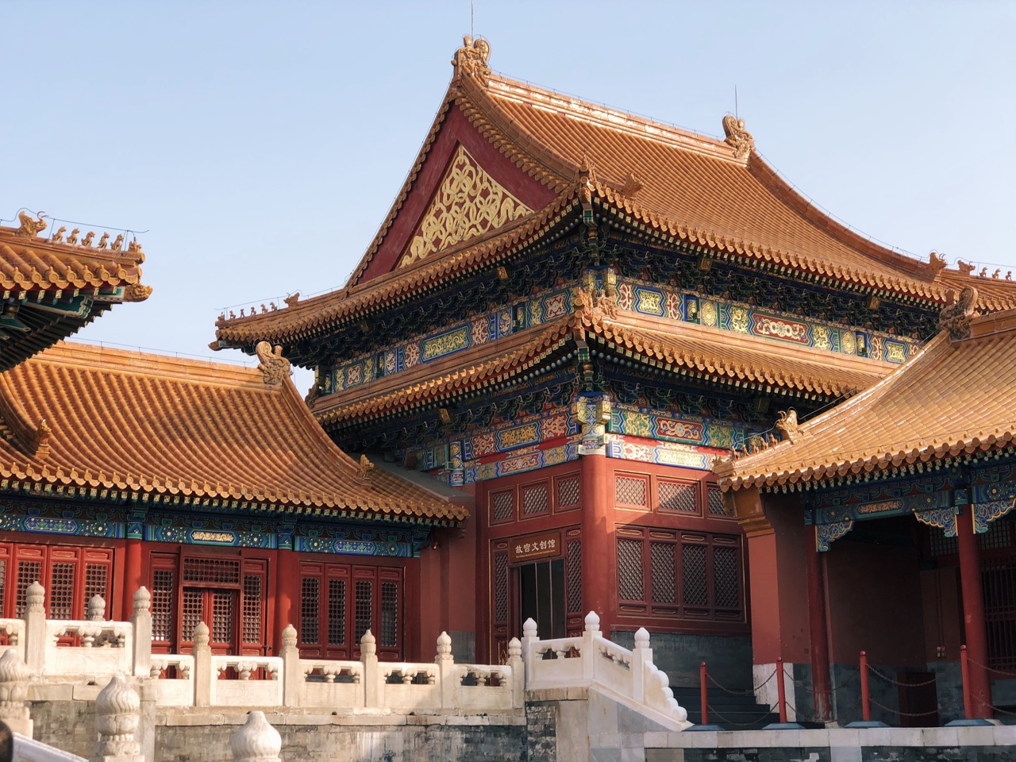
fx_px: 1673
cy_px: 381
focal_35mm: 57
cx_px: 508
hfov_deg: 33.8
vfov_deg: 25.7
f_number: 2.8
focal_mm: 6.6
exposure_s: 1/313
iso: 20
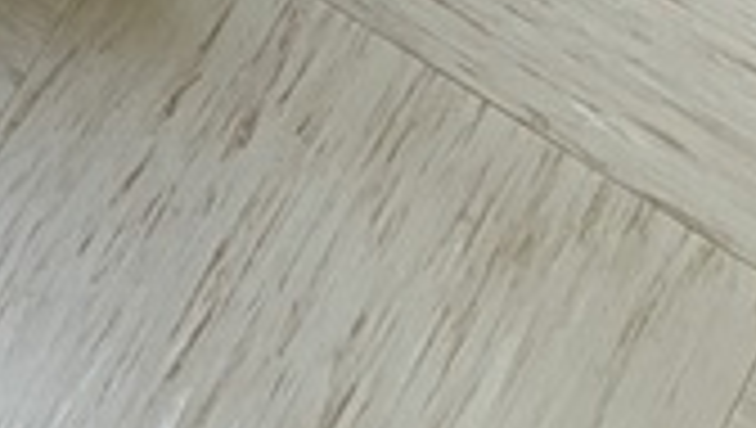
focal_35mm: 145
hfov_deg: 13.6
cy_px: -1063
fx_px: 2910
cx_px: -508
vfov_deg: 7.1
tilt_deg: -48.7
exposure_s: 1/60
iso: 200
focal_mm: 3.99
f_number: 1.8
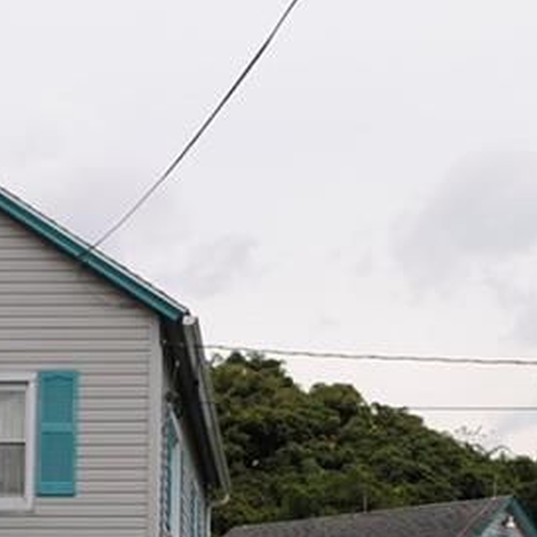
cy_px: 478
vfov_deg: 15.0
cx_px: 136
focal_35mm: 115
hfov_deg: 15.1
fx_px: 2018
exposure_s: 1/200
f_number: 6.3
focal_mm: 24
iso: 100
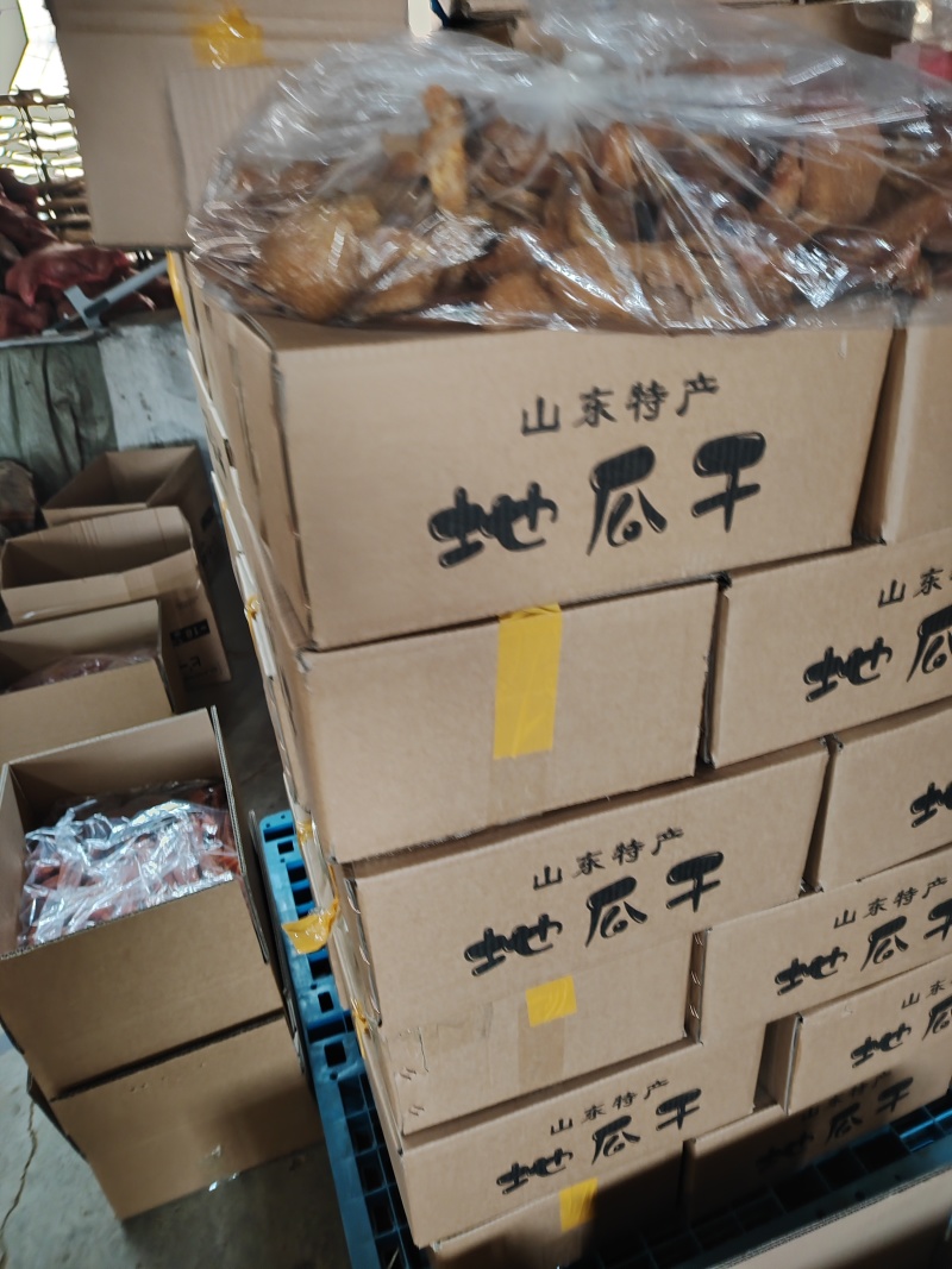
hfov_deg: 58.9
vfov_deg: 73.9
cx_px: 476
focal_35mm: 23
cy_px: 634
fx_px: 844
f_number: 1.8
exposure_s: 1/33
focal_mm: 5.25
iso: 1000
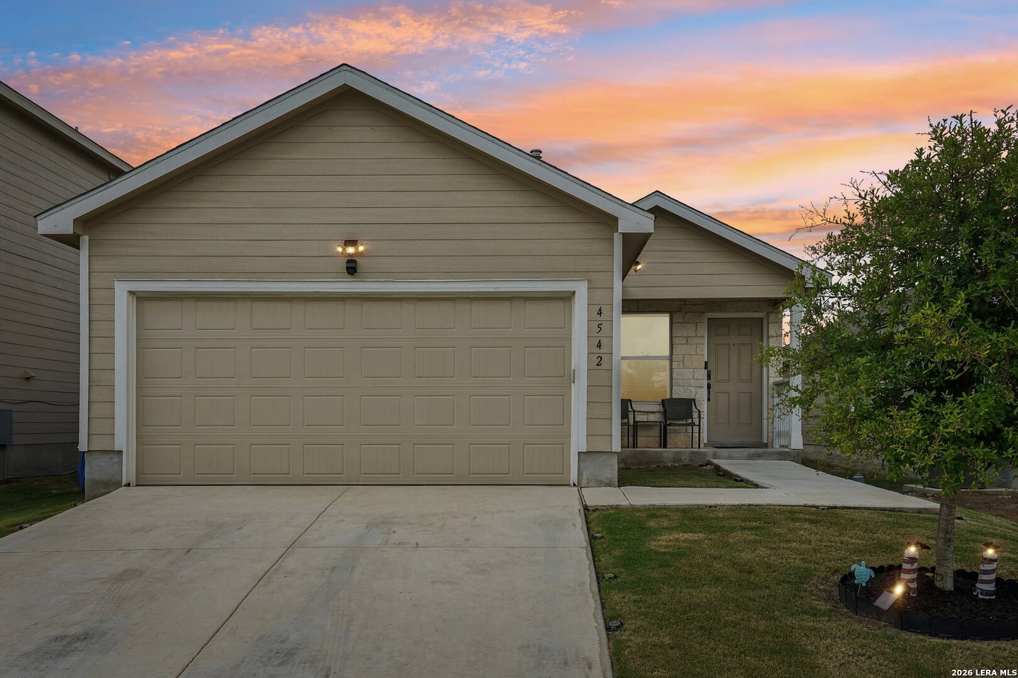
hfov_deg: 60.3
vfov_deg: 42.3
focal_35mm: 31
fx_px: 877
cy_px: 339
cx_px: 509
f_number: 8
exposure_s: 1/500
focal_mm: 31
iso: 200
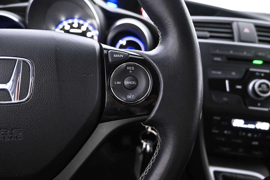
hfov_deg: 73.7
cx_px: 135
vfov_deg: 53.1
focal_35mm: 24
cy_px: 90
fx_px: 180
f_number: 3.5
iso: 2500
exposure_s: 1/15
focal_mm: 16
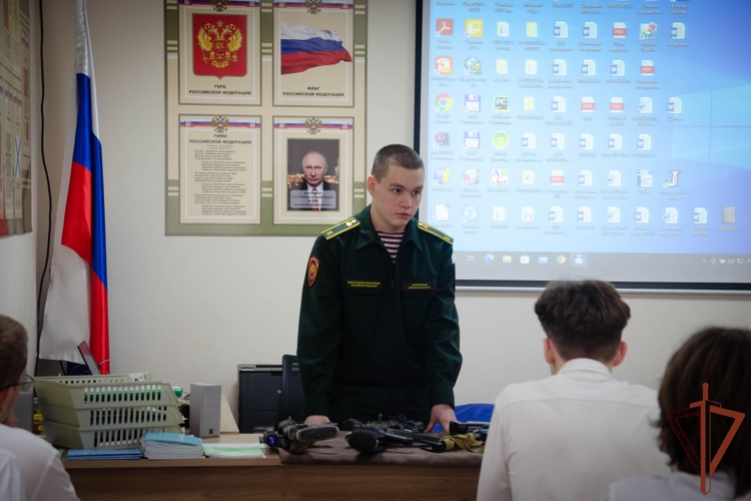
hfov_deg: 21.9
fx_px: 1940
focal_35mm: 93
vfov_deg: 14.7
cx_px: 376
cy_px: 250
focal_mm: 62
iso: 720
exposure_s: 1/60
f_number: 5.3
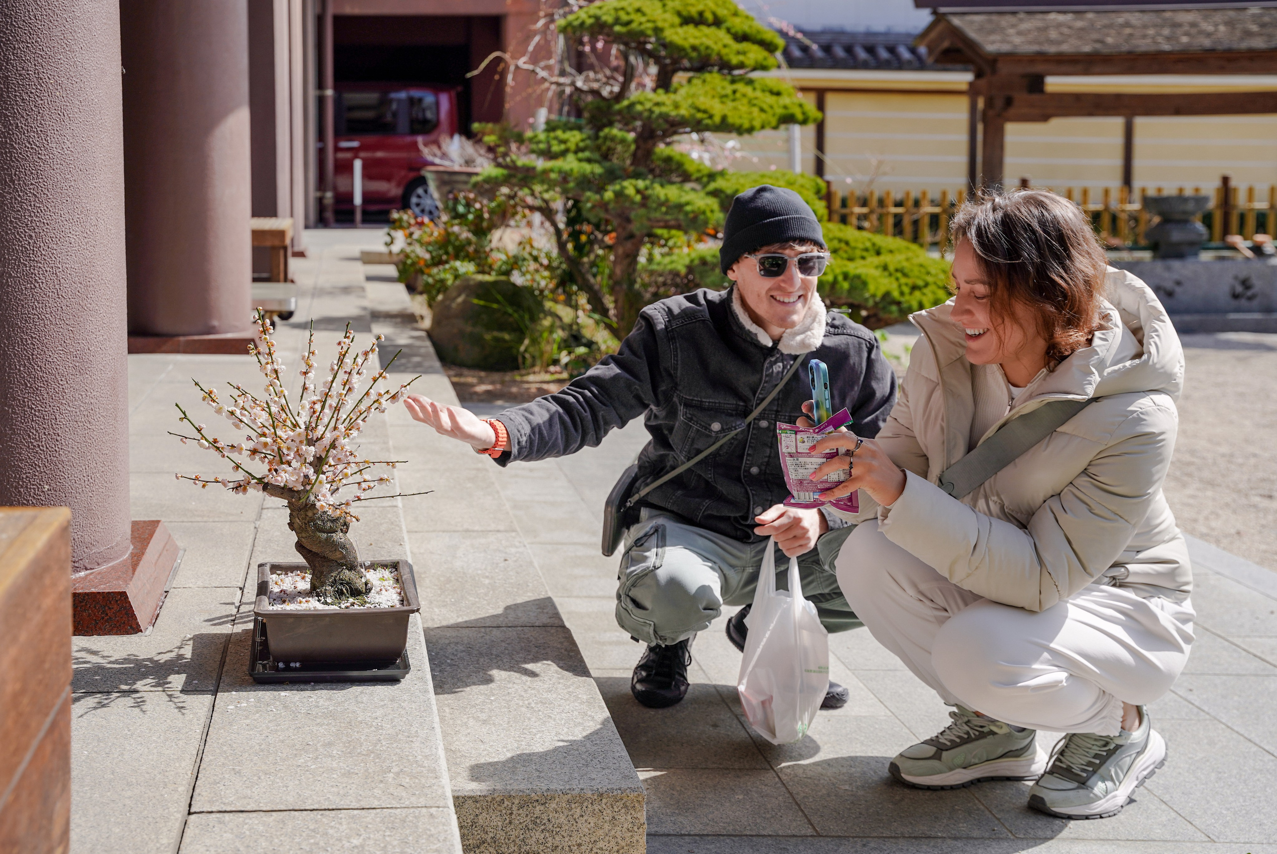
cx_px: 638
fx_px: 1718
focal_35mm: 48
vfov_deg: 27.9
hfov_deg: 40.8
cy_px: 427
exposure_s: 1/640
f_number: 4.5
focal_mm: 48.4
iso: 100
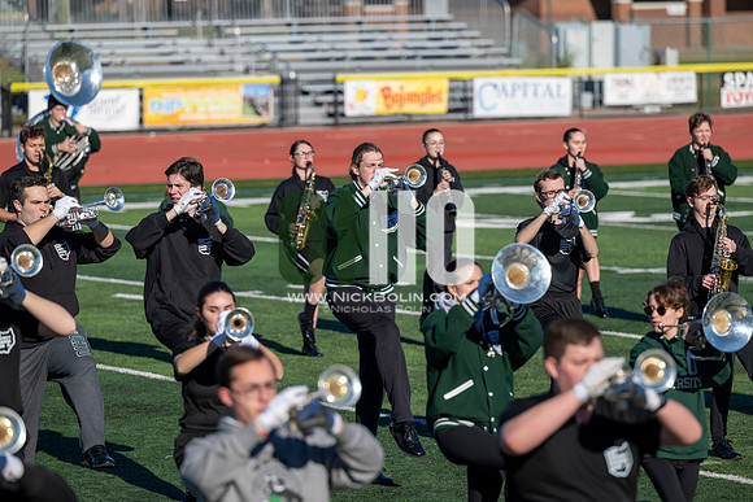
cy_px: 251
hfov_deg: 10.3
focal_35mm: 200
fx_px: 4184
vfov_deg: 6.9
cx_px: 376
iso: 160
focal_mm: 200
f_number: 4
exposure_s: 1/2000
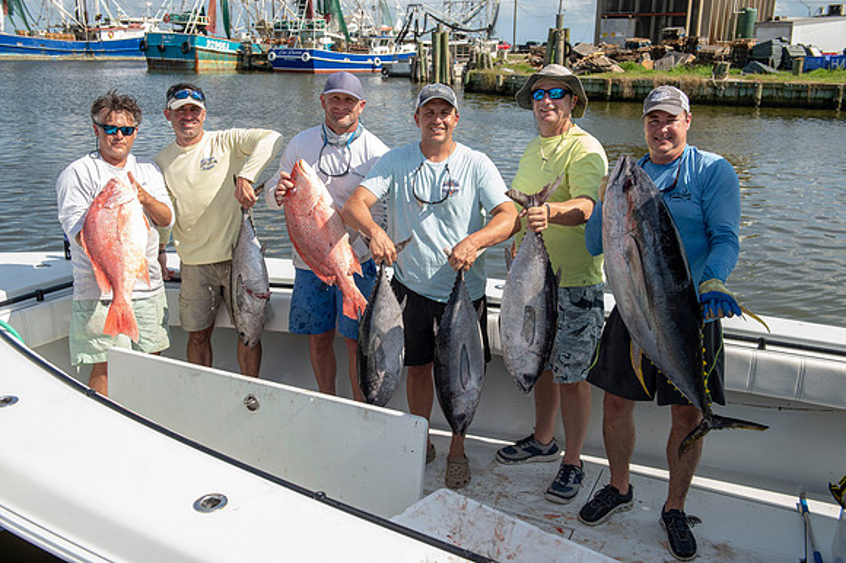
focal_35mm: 35
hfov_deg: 54.5
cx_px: 423
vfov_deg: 37.8
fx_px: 822
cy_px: 282
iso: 50
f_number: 5.6
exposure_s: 1/250
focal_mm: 35
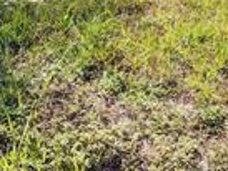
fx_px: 1180
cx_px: 176
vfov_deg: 7.2
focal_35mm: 179
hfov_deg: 11.0
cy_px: -390
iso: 290
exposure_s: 1/2500
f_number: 1.8
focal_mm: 8.67
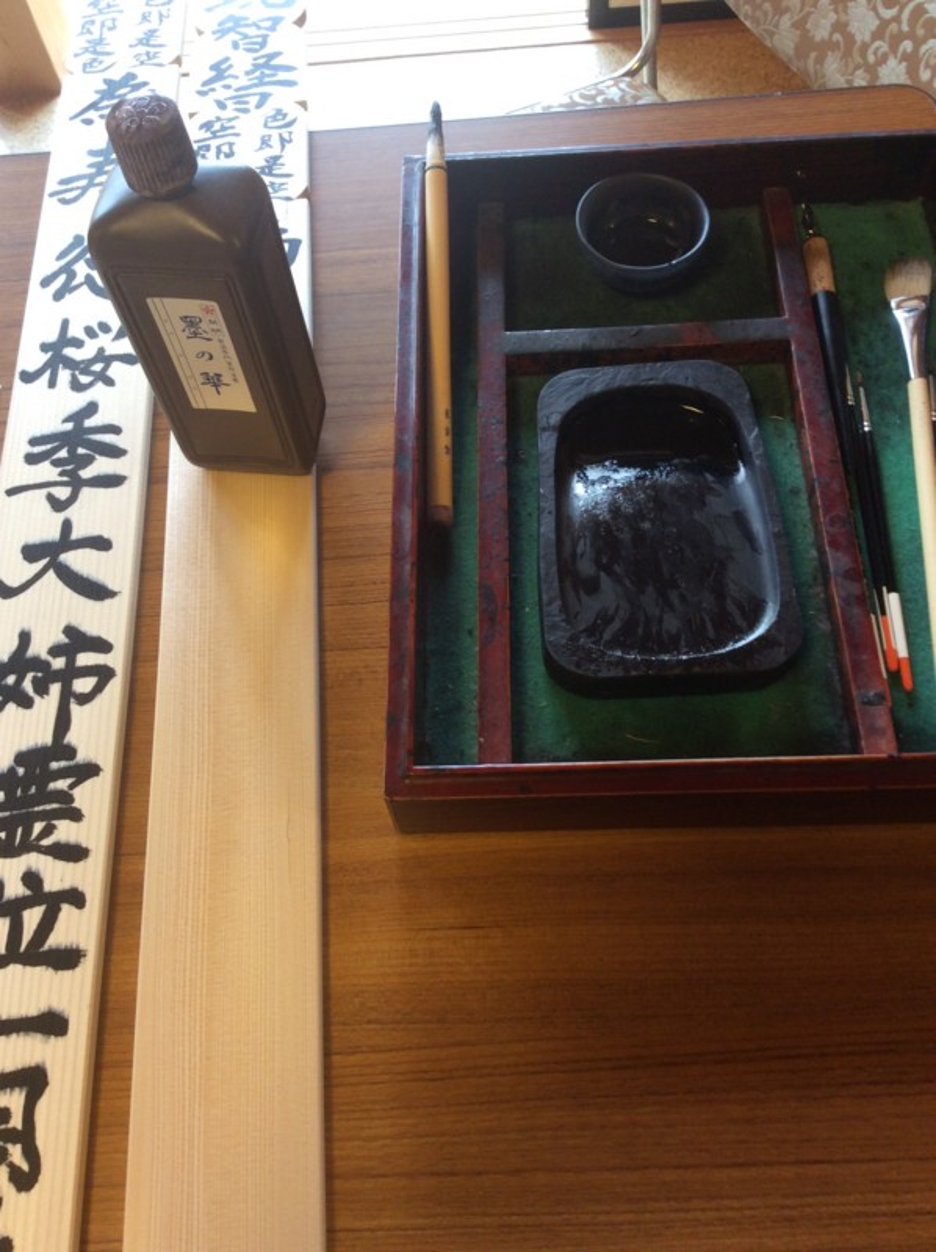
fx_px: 1156
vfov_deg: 56.9
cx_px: 468
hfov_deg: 44.1
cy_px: 626
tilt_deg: -62.7
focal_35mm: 32
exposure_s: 1/24
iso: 50
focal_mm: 3.3
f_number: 2.4
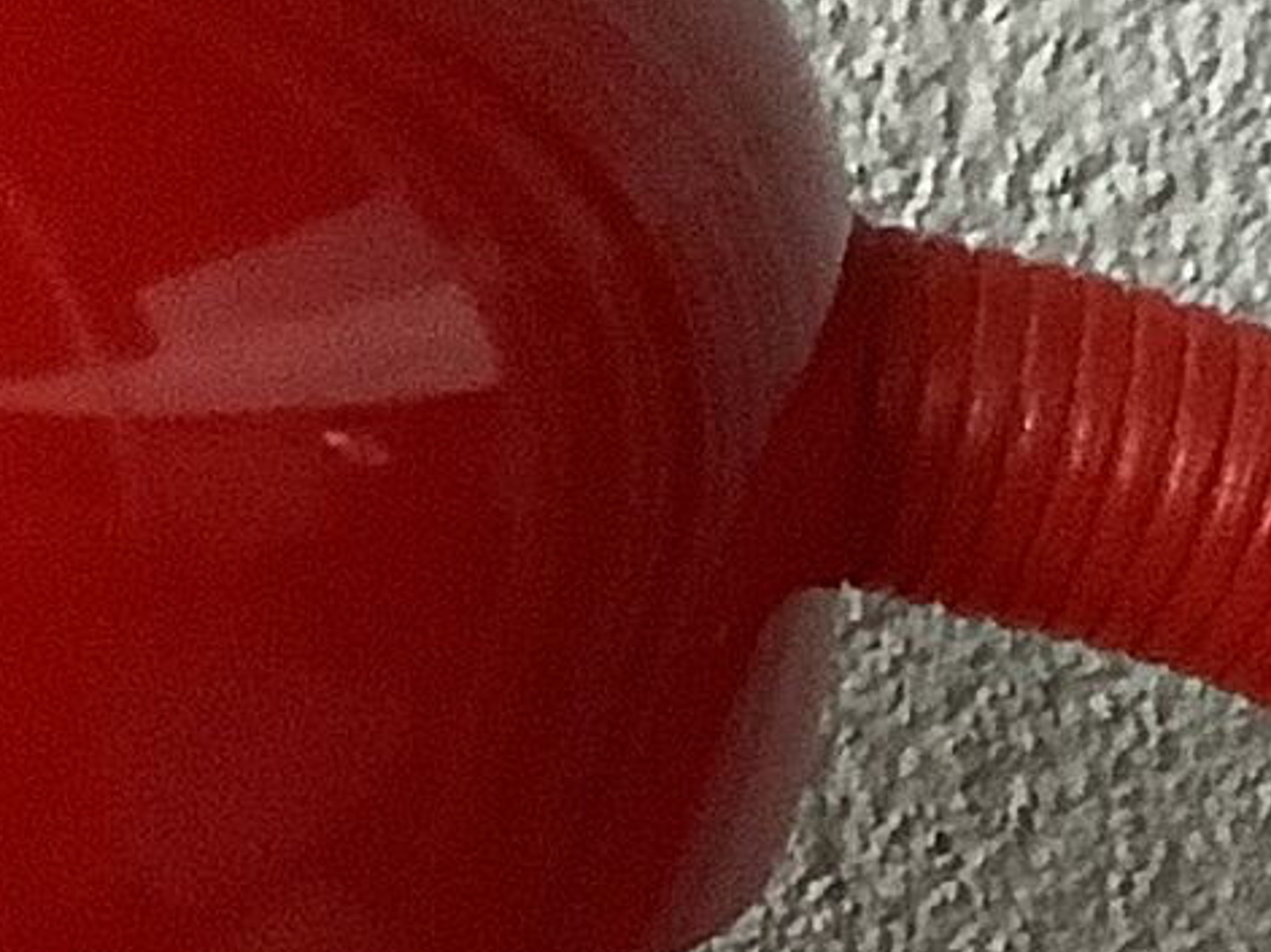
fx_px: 7892
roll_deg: +2.3
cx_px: 758
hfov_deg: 9.2
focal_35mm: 215
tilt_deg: -15.1
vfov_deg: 6.7
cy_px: 1920
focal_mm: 3.3
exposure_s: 1/40
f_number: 2.4
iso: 400
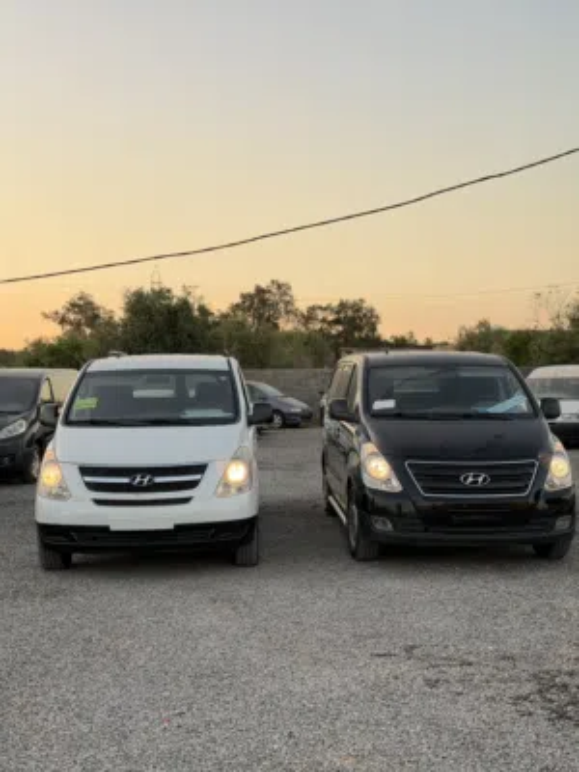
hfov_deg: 30.3
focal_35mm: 48
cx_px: 290
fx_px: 1070
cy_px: 386
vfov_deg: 39.7
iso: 100
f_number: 1.78
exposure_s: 1/204
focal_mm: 6.76
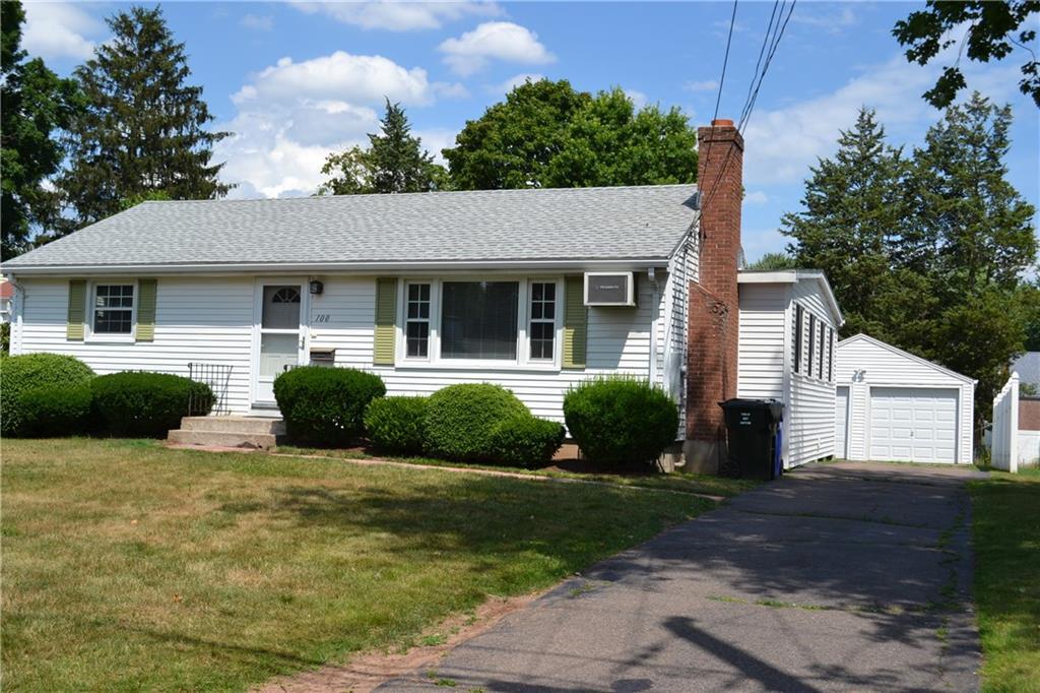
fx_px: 1126
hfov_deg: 49.6
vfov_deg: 34.2
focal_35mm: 39
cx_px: 520
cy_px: 346
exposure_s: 1/250
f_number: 8
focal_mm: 26
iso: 100
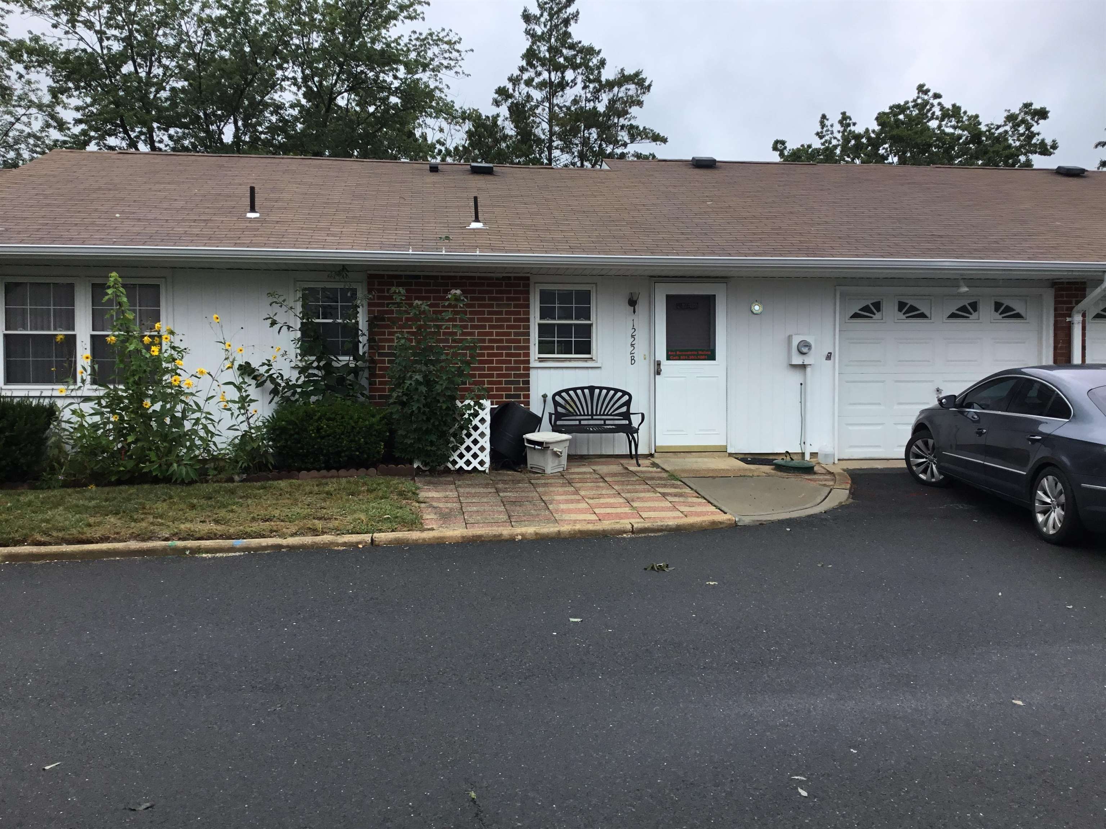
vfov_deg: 45.4
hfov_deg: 58.4
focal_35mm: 31
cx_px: 553
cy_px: 414
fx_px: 990
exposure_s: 1/595
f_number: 2.4
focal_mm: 3.3
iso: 25
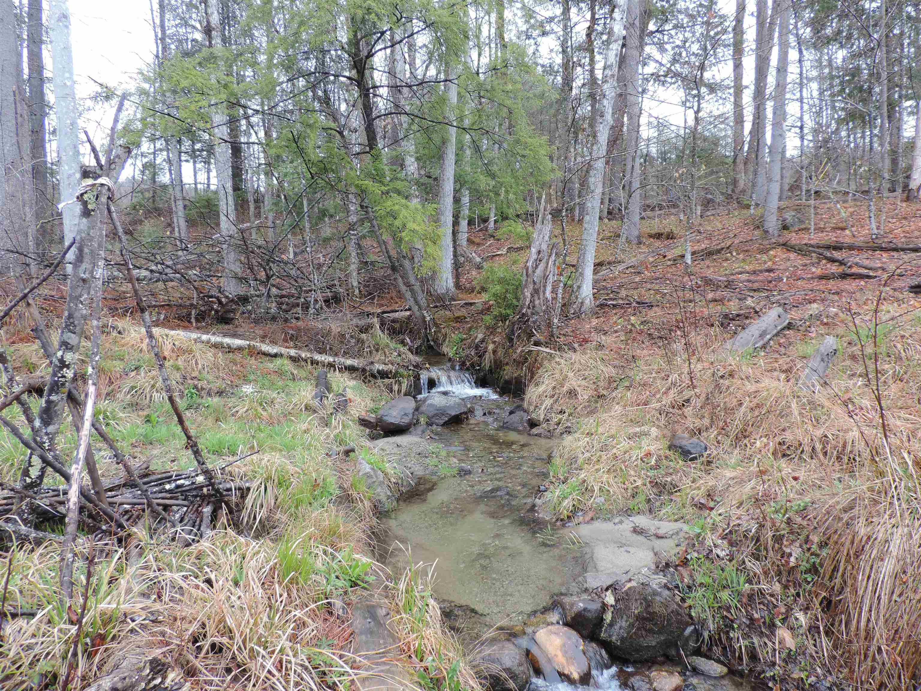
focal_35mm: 24
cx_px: 460
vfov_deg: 56.8
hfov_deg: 71.6
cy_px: 346
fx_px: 639
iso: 80
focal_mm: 4.3
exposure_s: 1/60
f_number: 3
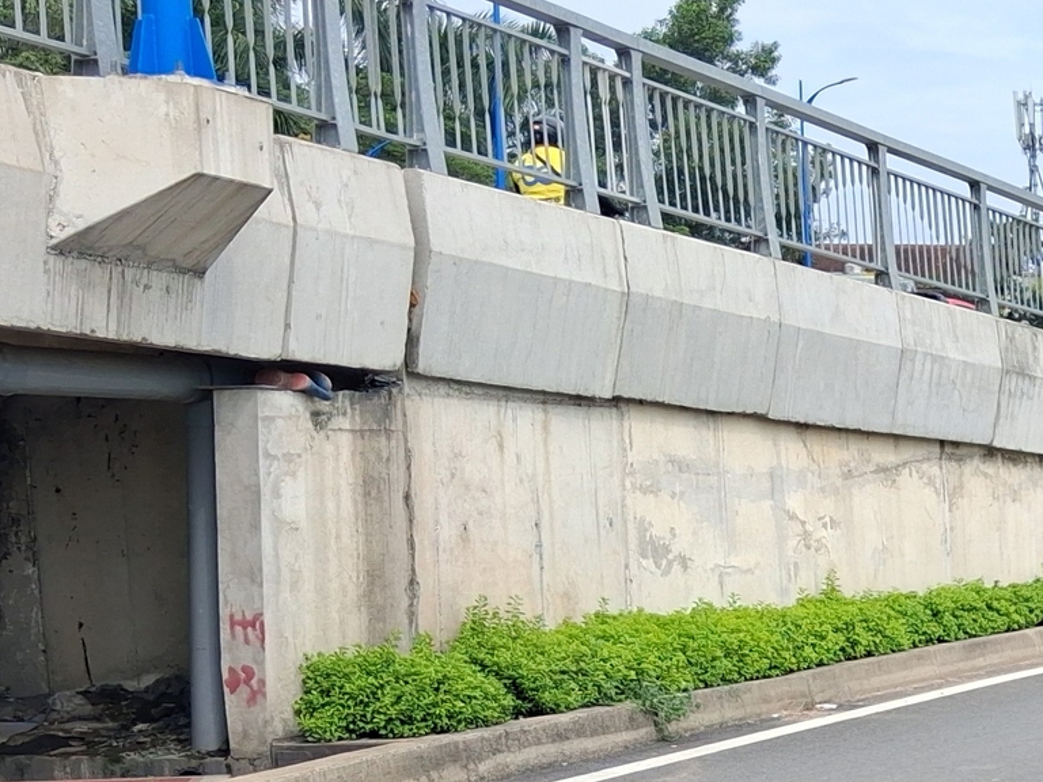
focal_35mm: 90
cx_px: 1550
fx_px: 2712
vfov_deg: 15.7
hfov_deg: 19.2
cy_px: 980
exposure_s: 1/303
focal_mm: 4
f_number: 1.8
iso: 20
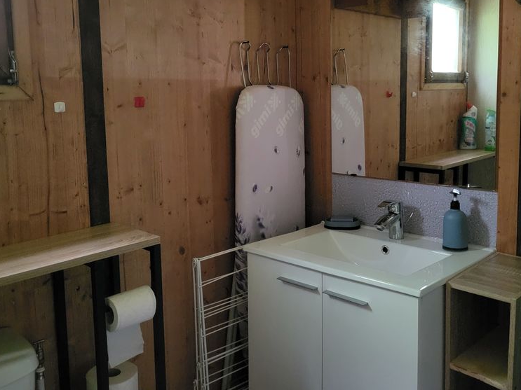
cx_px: 280
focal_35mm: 35
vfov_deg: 40.5
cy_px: 154
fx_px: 527
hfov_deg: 52.6
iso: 1250
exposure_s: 1/14
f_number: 1.8
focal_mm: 5.4
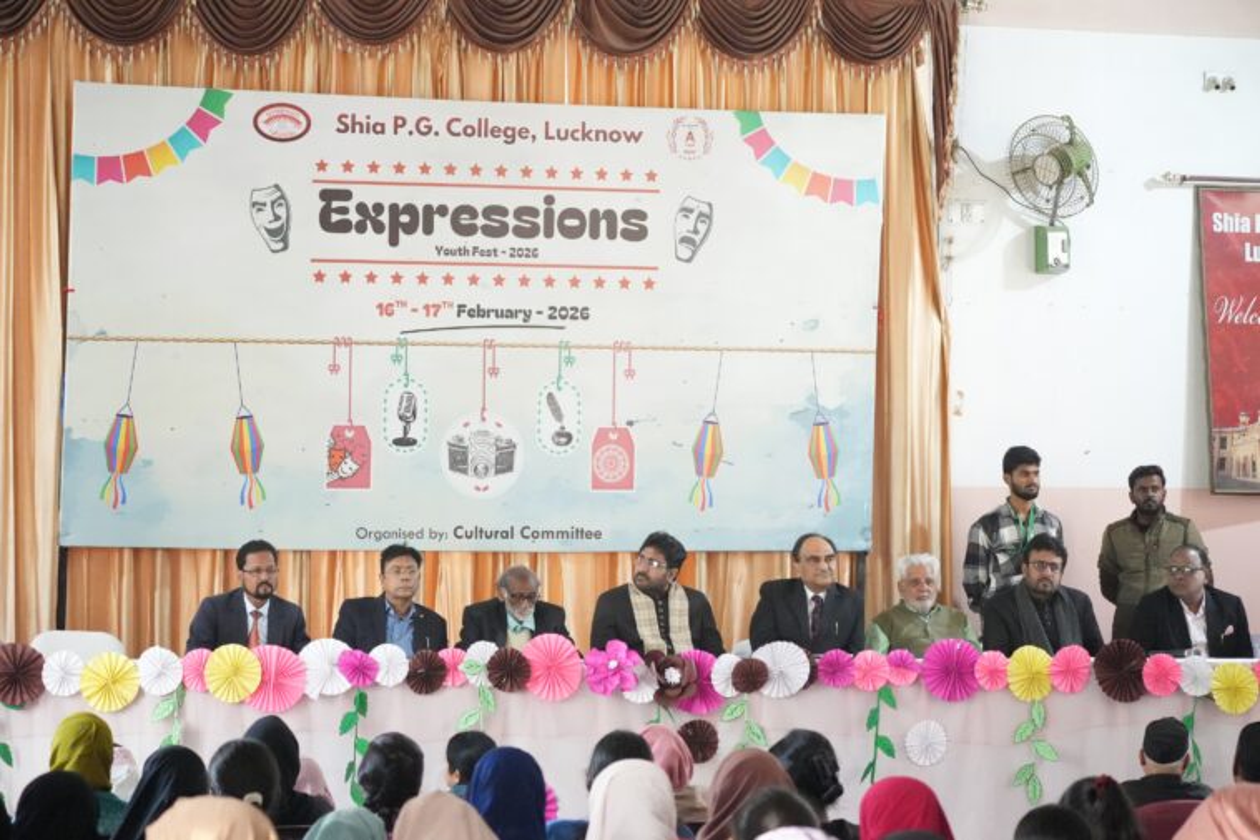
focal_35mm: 105
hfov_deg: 19.5
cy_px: 420
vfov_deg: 13.0
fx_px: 3674
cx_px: 630
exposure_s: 1/125
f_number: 4.5
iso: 6400
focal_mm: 70
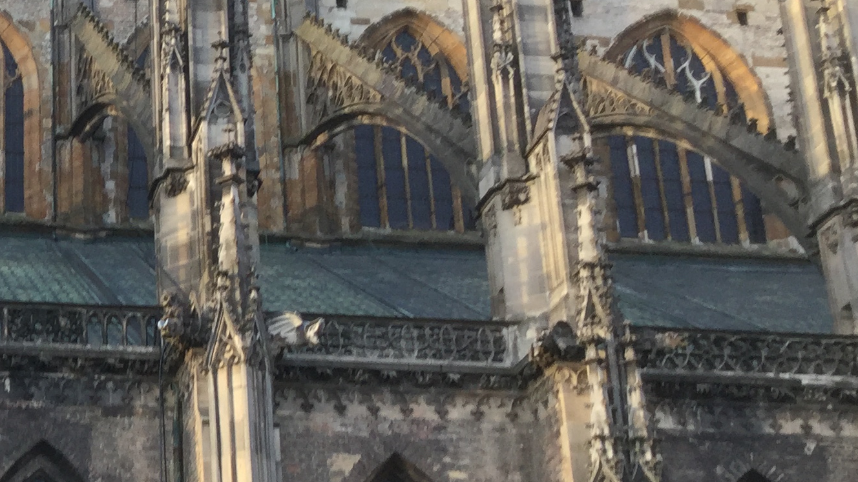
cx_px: -190
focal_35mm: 83
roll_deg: -2.9
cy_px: 350
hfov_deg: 23.3
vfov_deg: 14.5
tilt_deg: +18.6
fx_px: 1888
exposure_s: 1/100
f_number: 2.4
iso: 32
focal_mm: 3.3
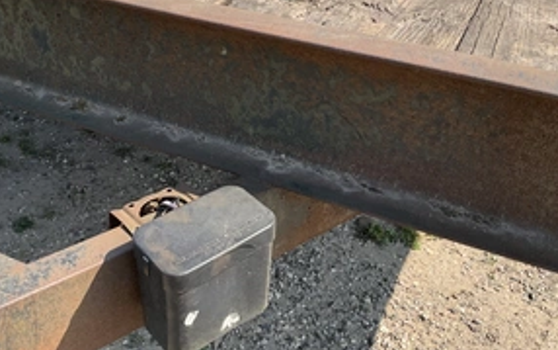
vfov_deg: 29.9
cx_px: 211
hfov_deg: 45.8
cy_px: 160
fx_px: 654
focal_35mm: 43
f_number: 1.8
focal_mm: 3
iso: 25
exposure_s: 1/944
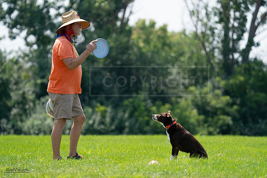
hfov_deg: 5.8
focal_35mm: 356
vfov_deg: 3.9
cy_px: 89
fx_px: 2641
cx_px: 134
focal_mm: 356
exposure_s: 1/4000
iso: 1600
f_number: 6.3
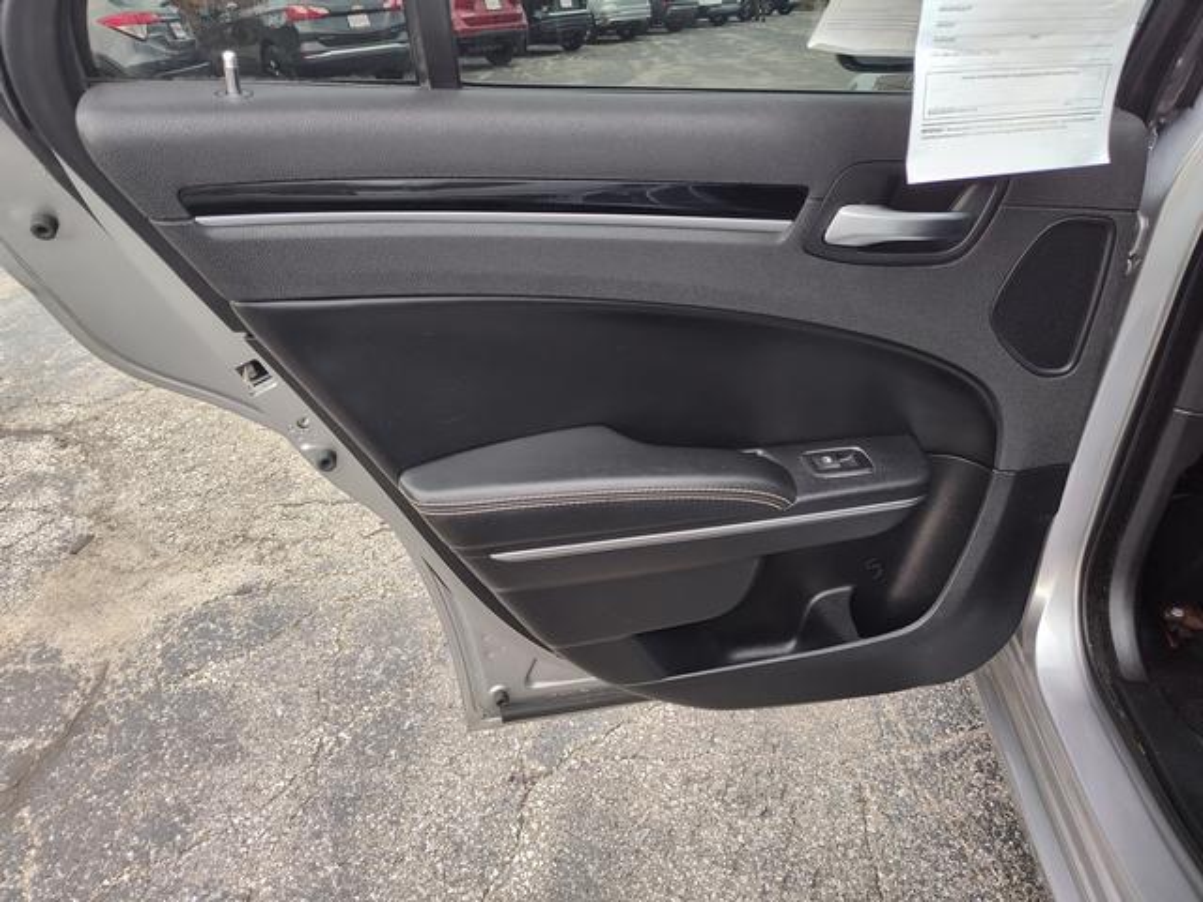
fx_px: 799
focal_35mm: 23
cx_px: 602
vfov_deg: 58.9
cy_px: 451
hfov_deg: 73.9
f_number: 1.88
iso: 100
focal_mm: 5.56
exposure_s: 1/238
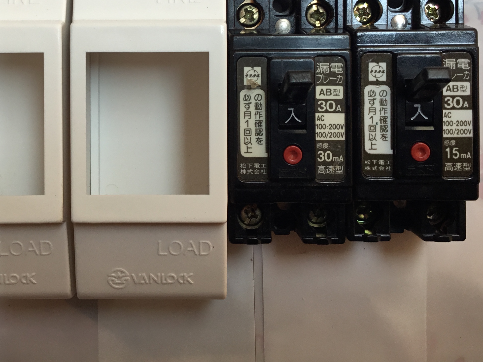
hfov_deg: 36.5
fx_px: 725
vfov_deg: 27.4
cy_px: 70
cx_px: 171
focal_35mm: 52
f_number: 2.4
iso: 25
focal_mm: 3.3
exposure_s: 1/114
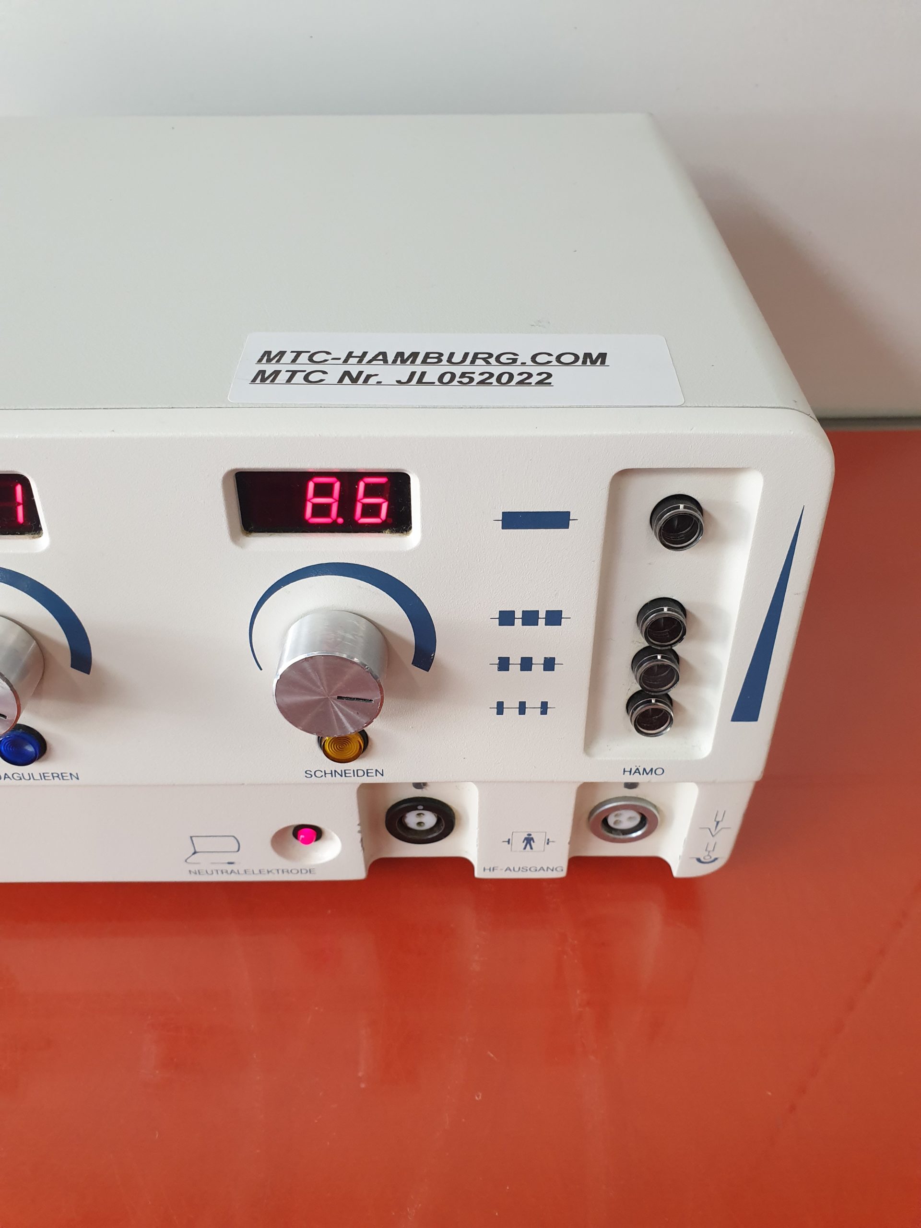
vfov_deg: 67.3
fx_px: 922
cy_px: 614
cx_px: 460
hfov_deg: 53.1
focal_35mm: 26
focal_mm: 4.3
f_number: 2.4
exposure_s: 1/50
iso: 200
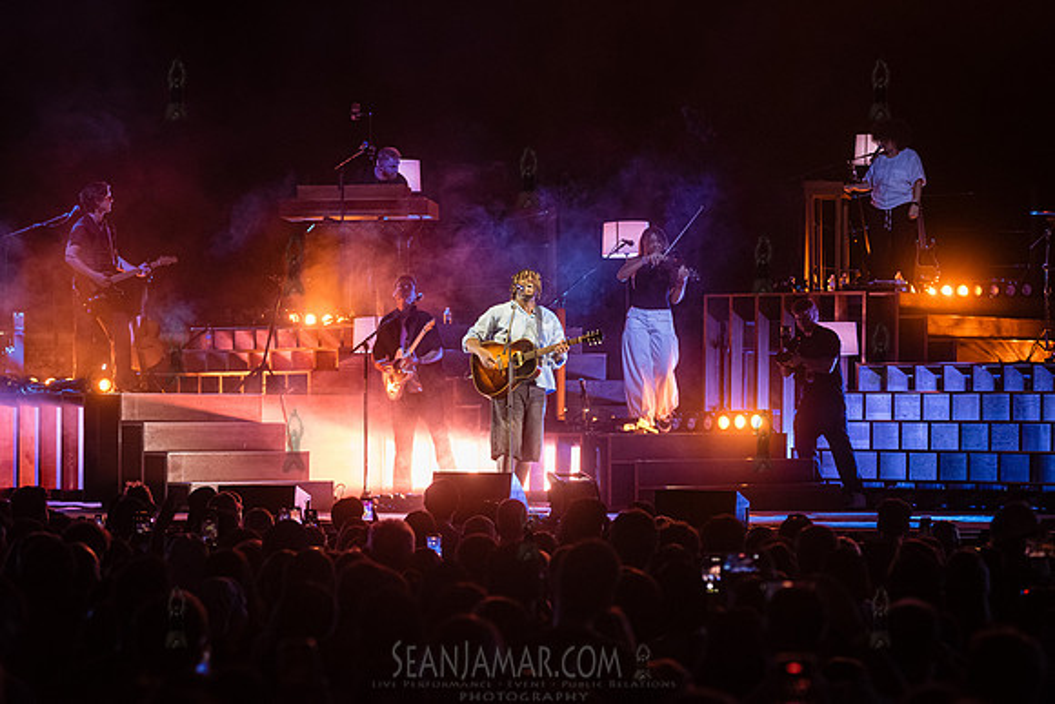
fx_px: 3572
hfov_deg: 16.8
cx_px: 528
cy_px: 352
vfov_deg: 11.3
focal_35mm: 122
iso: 6400
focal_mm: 120
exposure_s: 1/250
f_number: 3.5
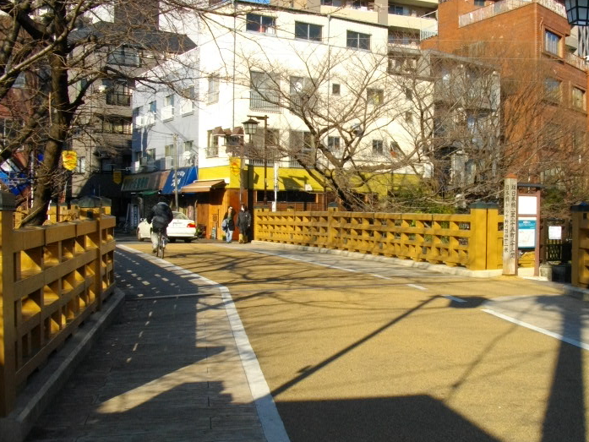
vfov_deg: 30.9
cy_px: 226
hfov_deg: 40.1
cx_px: 374
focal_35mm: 47
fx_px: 800
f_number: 5.5
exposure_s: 1/320
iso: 100
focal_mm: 5.7
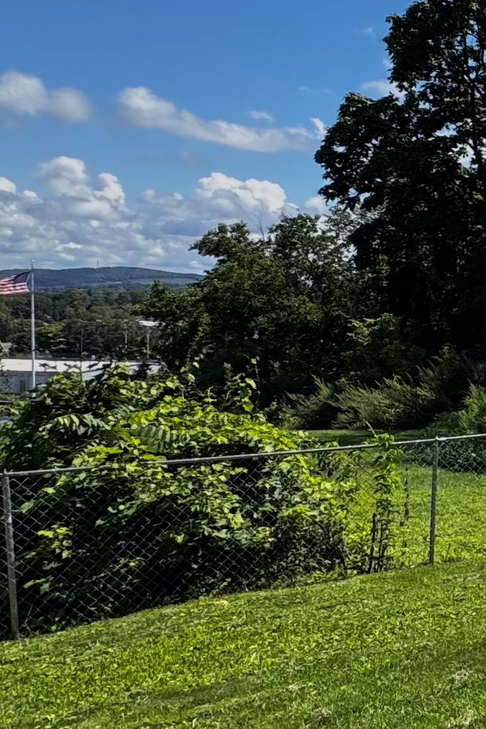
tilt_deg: -0.4
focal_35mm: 52
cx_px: 962
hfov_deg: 18.1
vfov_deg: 38.1
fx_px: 1053
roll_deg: +0.2
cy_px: 302
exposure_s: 1/1094
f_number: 2.2
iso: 40
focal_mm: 2.22
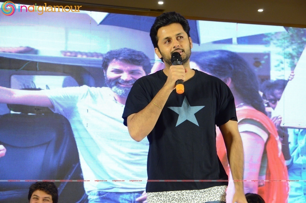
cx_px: 153
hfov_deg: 19.5
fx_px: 891
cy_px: 102
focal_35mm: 105
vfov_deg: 13.0
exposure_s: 1/80
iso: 2000
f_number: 5.6
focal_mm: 70
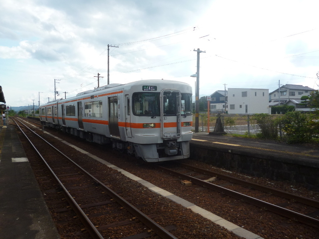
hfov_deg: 63.4
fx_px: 258
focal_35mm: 28
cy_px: 120
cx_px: 160
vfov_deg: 49.7
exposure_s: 1/500
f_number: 3.1
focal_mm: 5
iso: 100
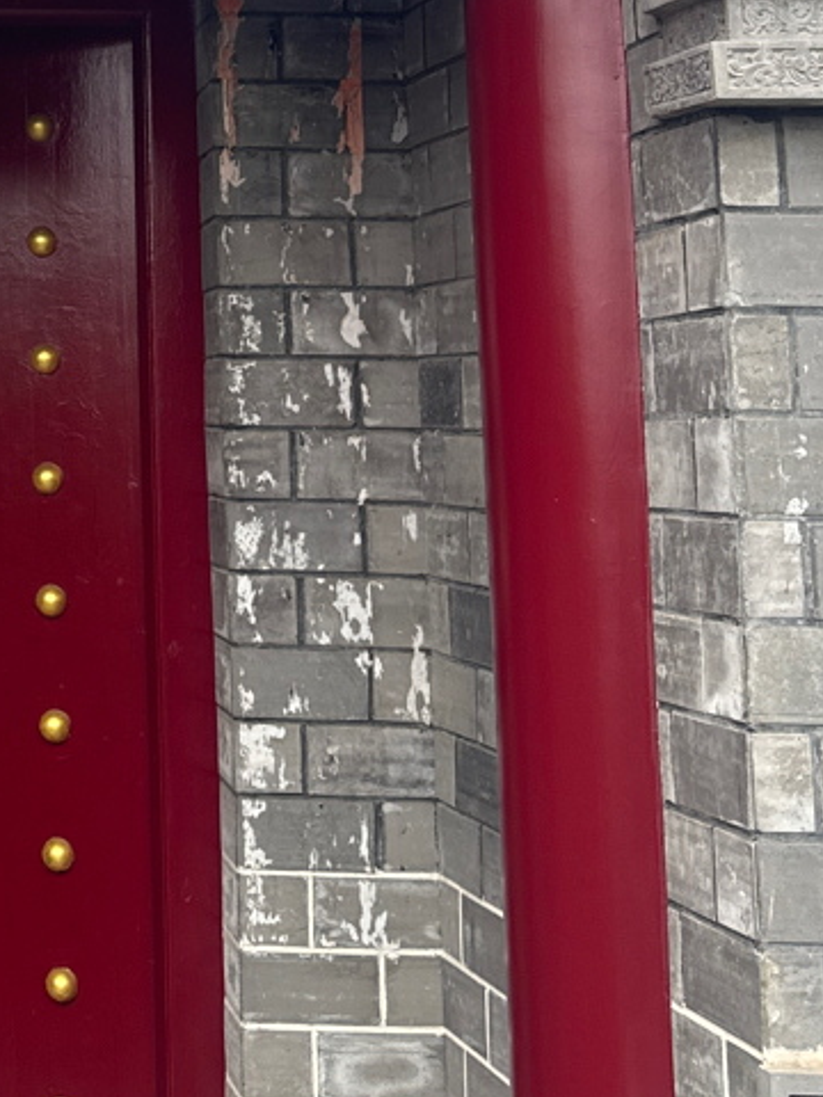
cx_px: -319
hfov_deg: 18.0
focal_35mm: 75
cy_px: 64
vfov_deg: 25.0
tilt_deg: +9.5
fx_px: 2378
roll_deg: -1.6
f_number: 1.78
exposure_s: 1/121
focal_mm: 6.76
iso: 100
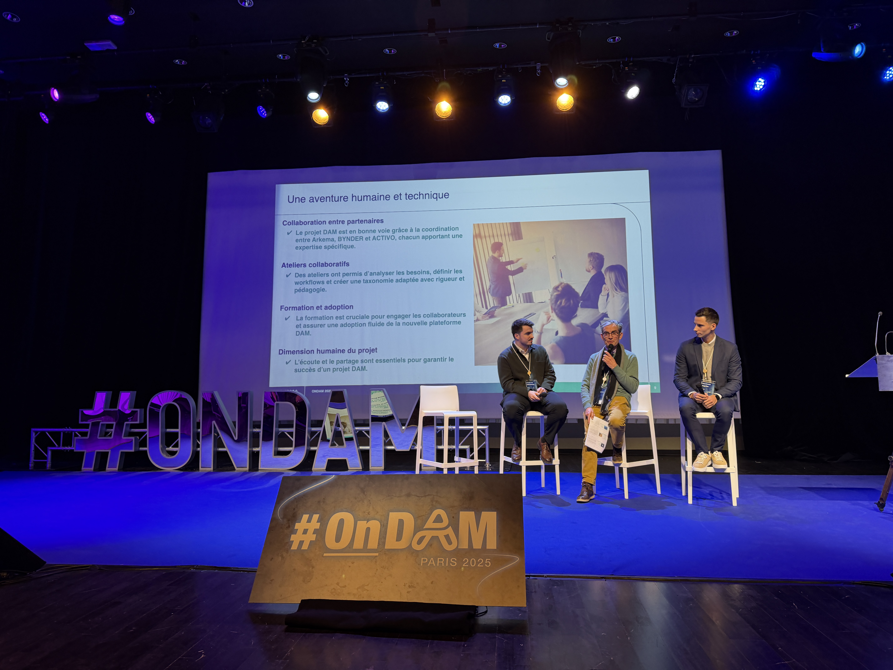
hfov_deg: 71.6
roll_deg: +0.6
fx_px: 619
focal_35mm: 24
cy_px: 335
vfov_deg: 56.8
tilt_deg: +3.9
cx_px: 446
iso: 160
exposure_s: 1/50
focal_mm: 6.76
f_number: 1.78
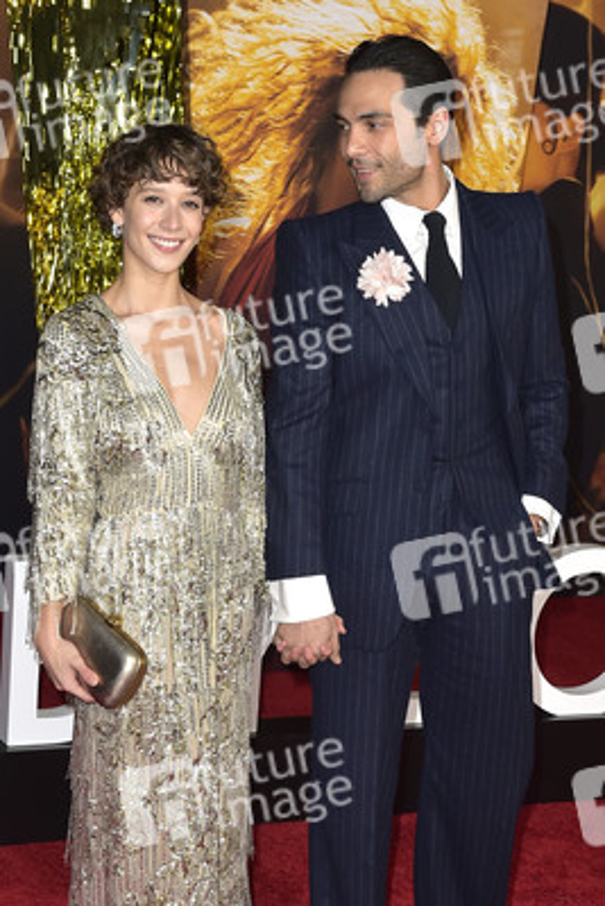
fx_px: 1259
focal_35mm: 50
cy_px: 453
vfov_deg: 39.6
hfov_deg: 27.0
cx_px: 302
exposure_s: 1/250
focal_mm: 50
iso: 1000
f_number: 6.3
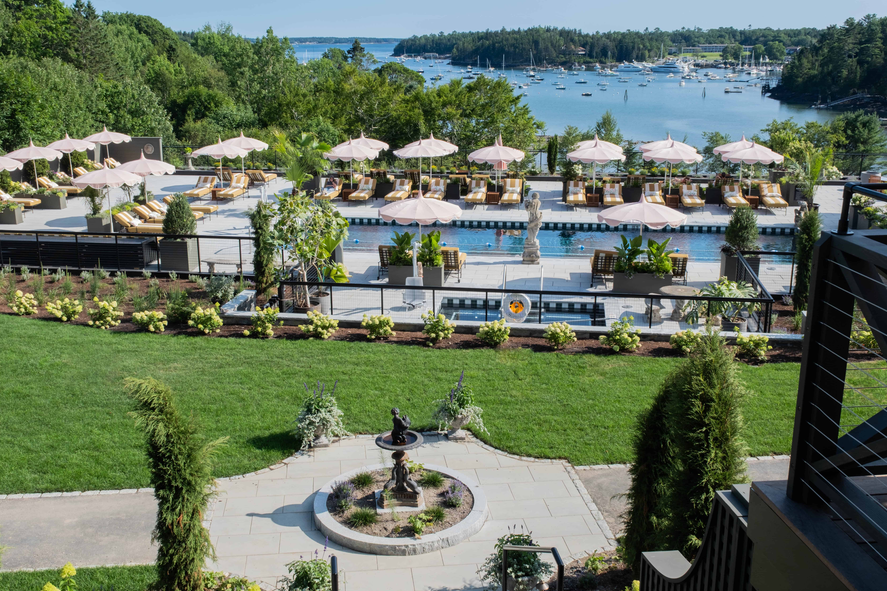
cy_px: 289
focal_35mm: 37
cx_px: 427
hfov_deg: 51.9
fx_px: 912
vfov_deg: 35.9
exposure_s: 1/125
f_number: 10
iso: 160
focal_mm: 21.2
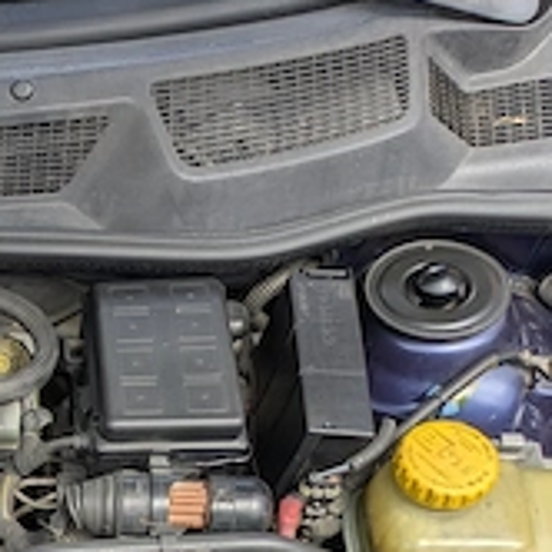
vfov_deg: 20.6
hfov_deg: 18.6
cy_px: 607
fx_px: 1443
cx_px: -326
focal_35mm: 80
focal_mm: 5.43
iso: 60
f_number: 1.89
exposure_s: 1/725
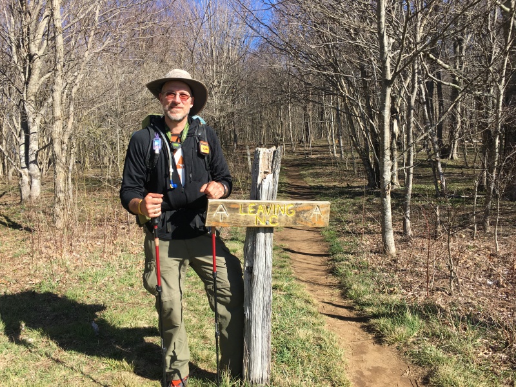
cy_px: 194
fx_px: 432
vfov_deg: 48.2
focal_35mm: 29
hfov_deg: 61.7
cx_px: 258
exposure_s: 1/739
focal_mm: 4.15
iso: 25
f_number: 2.2
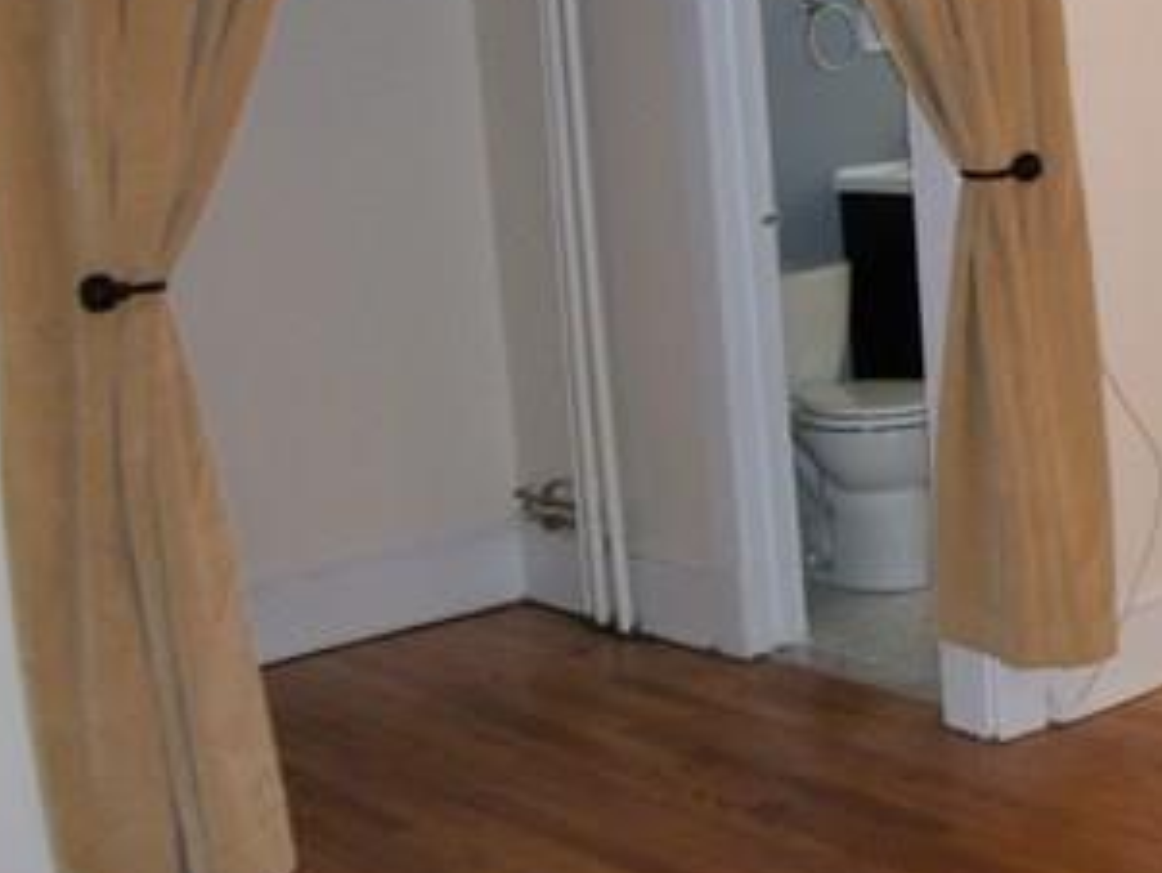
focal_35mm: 68
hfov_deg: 27.2
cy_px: 313
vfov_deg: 21.6
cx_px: 1123
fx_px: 2284
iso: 160
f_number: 2.9
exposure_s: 1/30
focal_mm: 5.7
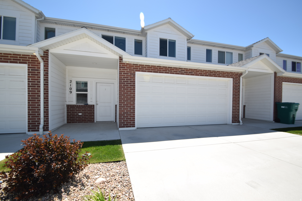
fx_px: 126
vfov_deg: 77.3
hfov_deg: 100.4
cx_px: 151
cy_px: 100
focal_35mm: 15
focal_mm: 10
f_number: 8
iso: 100
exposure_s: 1/200
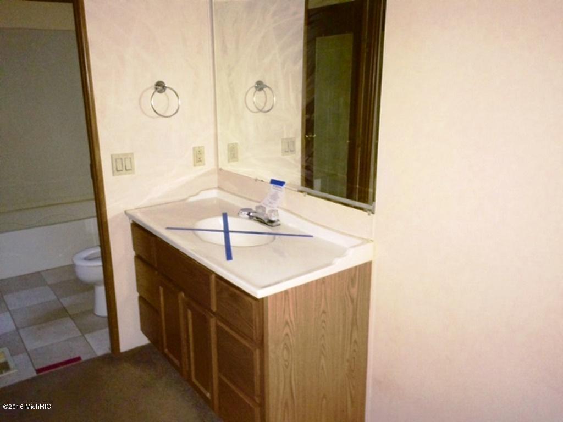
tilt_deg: -15.8
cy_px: 211
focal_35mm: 29
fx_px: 472
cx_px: 282
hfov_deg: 61.7
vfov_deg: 48.2
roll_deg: +0.6
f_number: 2.2
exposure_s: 1/16
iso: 200
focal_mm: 4.15
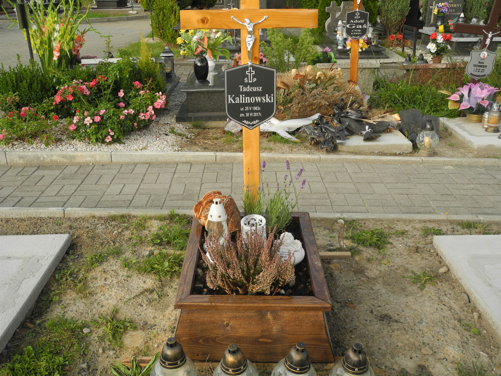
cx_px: 250
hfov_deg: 49.0
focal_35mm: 38
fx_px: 550
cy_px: 188
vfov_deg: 37.7
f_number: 3.2
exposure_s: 1/200
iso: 100
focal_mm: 8.1
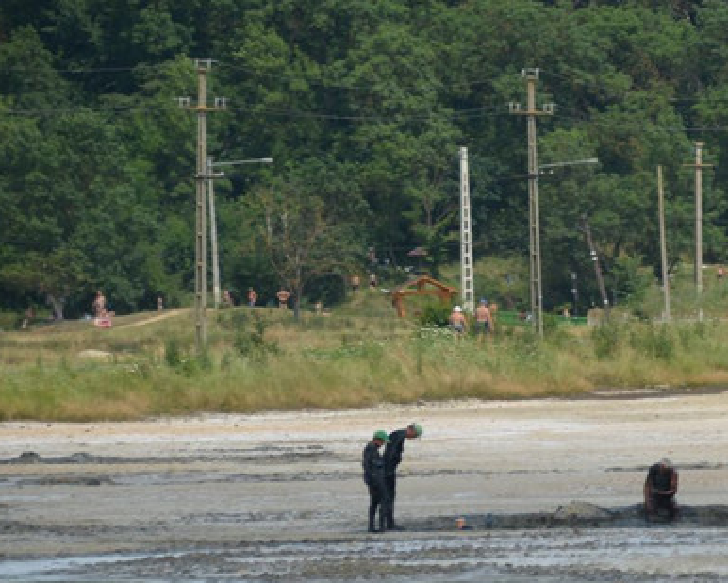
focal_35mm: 466
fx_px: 10043
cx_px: 1095
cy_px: 392
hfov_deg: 4.1
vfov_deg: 3.3
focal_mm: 160
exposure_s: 1/250
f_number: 6.3
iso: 100
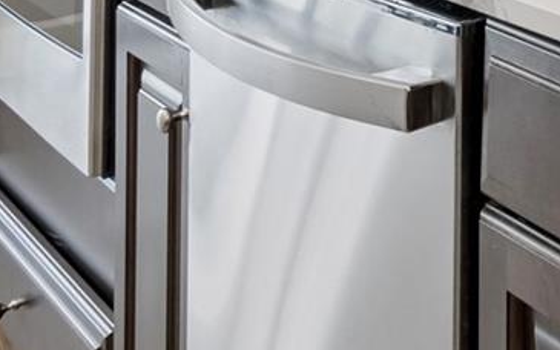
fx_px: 1022
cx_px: 1151
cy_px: -318
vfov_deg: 15.9
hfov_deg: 18.4
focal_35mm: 67
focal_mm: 10
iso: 100
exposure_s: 1/15
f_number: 7.1
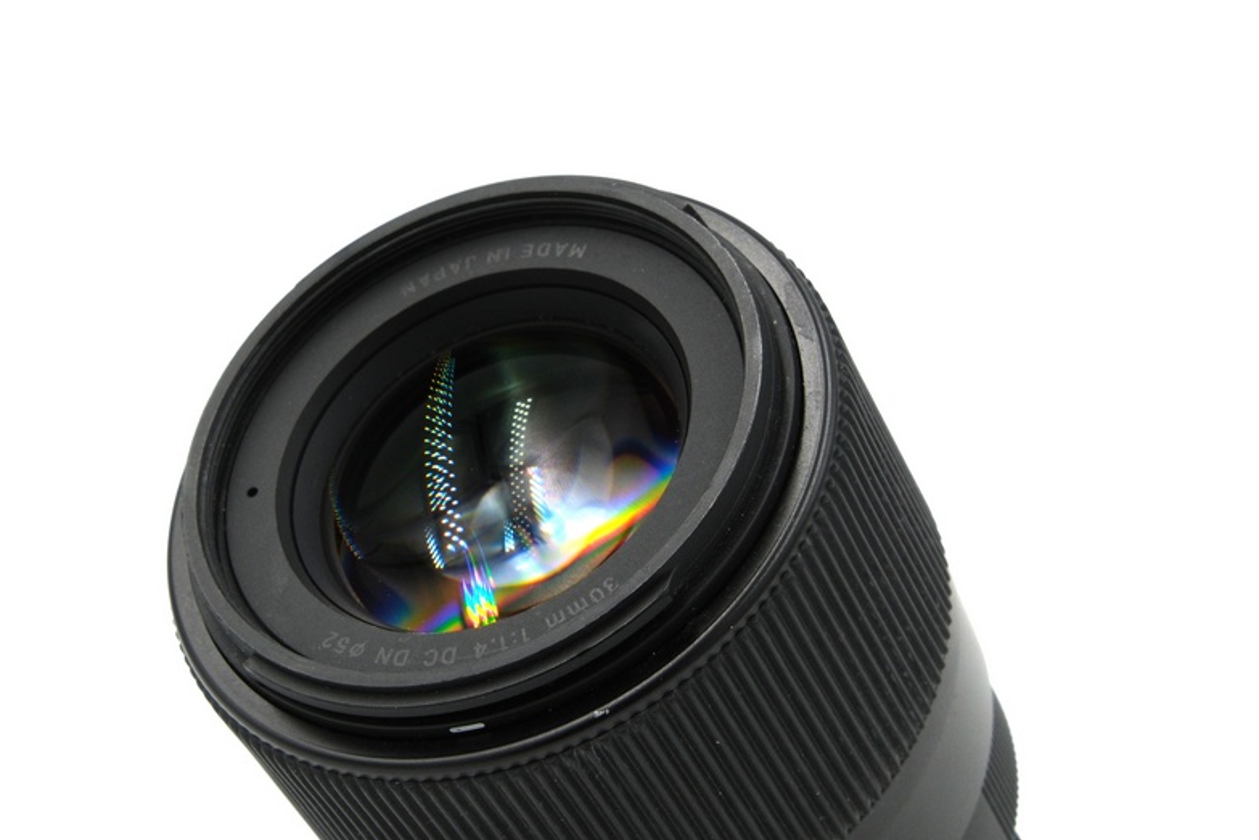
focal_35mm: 106
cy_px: 451
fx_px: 3707
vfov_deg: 12.9
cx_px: 516
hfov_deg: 19.3
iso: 800
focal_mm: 55
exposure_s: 1/125
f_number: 16
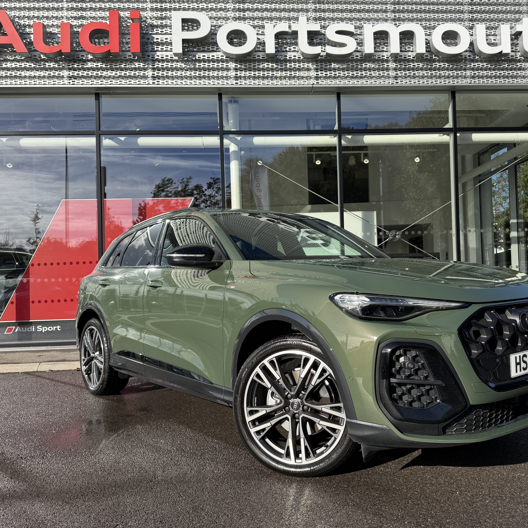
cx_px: 299
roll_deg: +2.0
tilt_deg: +1.5
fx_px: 500
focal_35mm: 29
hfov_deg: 55.4
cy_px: 259
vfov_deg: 55.6
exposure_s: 1/3584
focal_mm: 6.76
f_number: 1.78
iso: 80
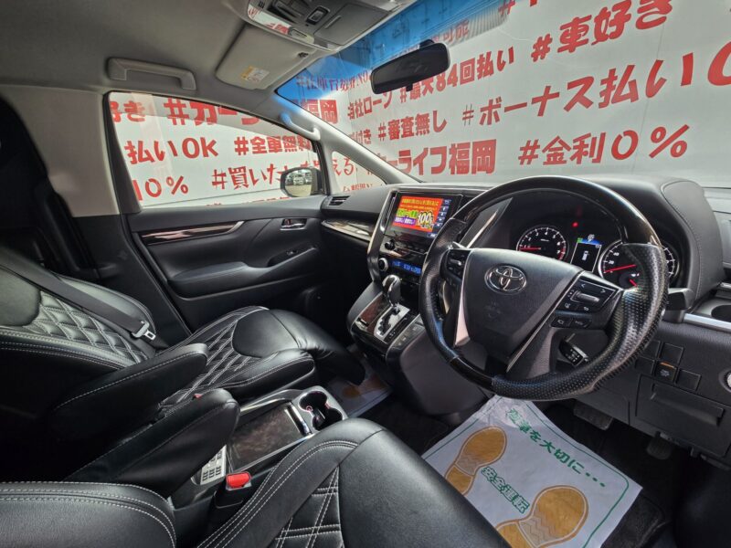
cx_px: 366
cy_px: 274
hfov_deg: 106.2
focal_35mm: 13
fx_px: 275
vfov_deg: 89.9
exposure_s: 1/50
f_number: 2.2
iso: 100
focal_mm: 2.2
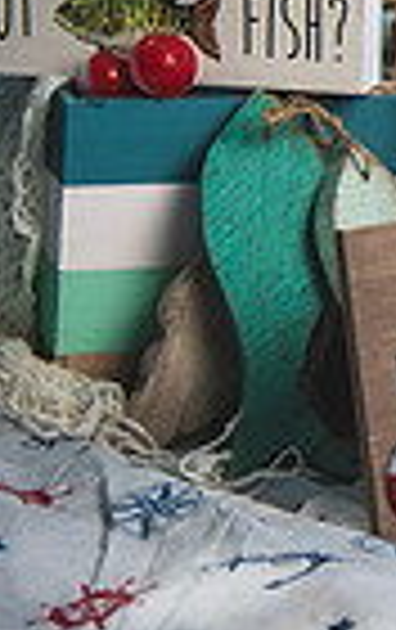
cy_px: 7
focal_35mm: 155
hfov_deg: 7.5
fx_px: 2666
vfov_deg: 13.3
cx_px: 1152
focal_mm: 36
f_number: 2.8
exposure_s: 1/640
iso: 100
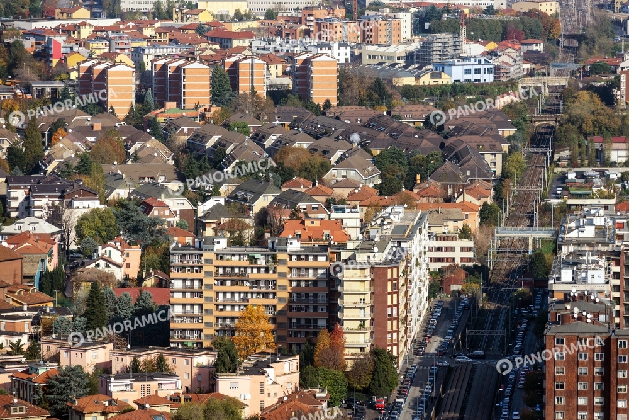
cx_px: 314
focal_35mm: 250
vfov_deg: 5.5
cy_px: 210
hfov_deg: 8.2
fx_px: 4368
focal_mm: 250
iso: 500
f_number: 11
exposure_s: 1/640
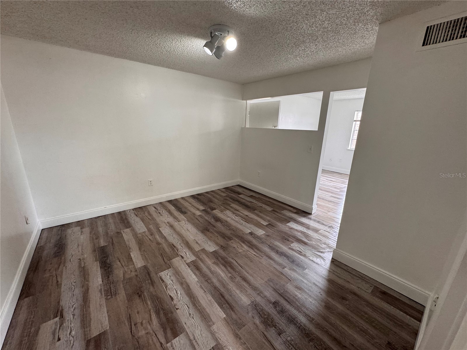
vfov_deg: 85.7
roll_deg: -2.9
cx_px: 234
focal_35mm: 14
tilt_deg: -14.6
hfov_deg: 102.1
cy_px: 175
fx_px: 189
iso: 200
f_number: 2.2
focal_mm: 2.22
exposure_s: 1/120
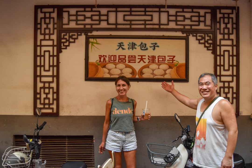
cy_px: 84
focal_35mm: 33
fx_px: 231
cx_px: 126
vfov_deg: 40.0
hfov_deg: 57.2
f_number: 3.8
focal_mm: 22
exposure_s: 1/1000
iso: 800
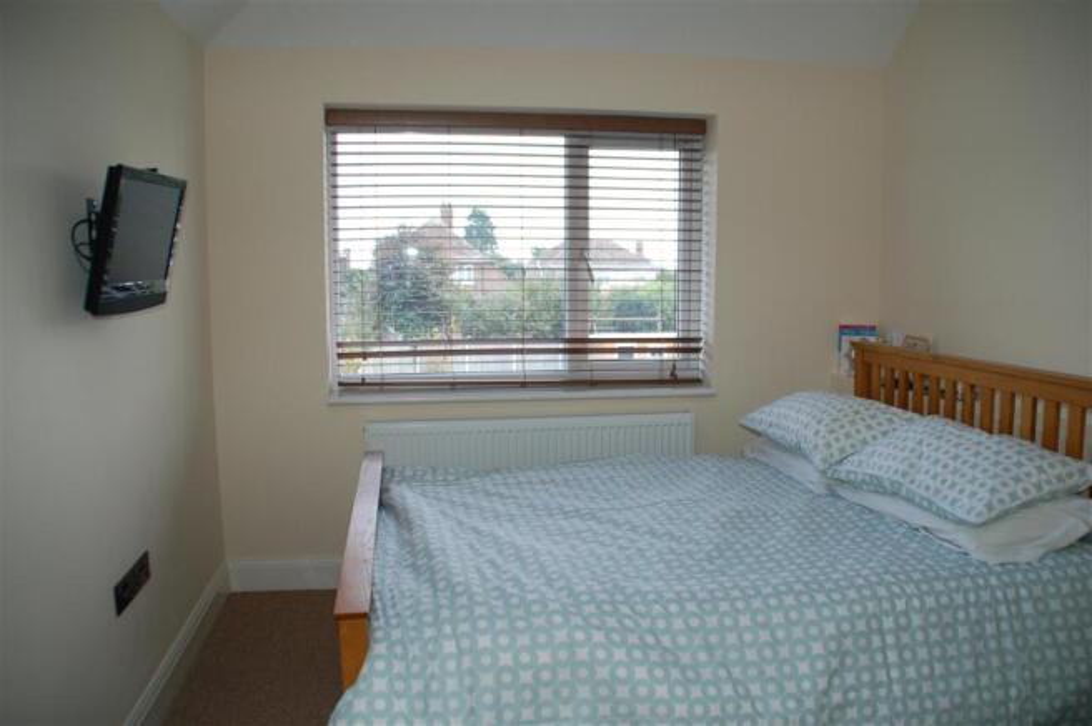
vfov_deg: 47.8
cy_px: 363
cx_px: 546
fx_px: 818
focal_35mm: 27
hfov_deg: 67.4
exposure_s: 1/125
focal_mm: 18
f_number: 3.5
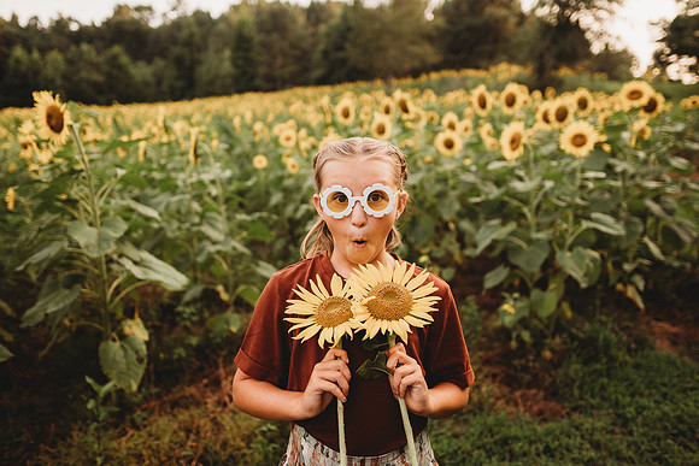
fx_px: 490
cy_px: 233
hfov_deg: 71.0
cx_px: 339
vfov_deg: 50.9
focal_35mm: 25
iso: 125
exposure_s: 1/400
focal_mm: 24
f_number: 2.2
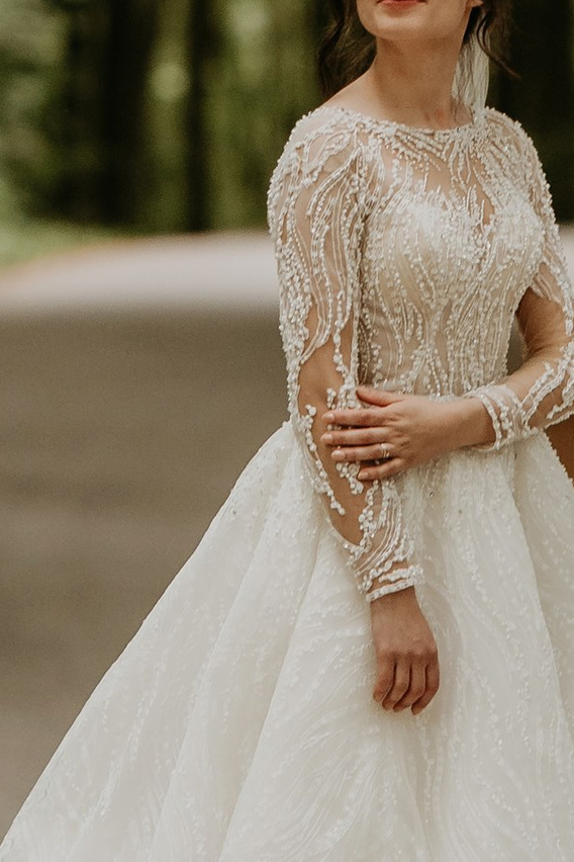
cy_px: -317
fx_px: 9159
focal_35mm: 383
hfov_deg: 3.6
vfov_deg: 5.3
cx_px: 88
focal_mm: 85
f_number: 1.8
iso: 500
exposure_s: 1/500
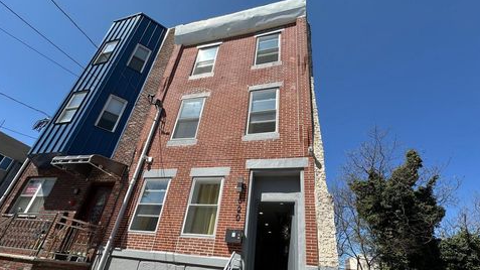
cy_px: 185
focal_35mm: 16
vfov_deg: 64.9
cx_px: 242
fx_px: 204
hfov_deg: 99.4
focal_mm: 2.22
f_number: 2.2
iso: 40
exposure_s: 1/2257
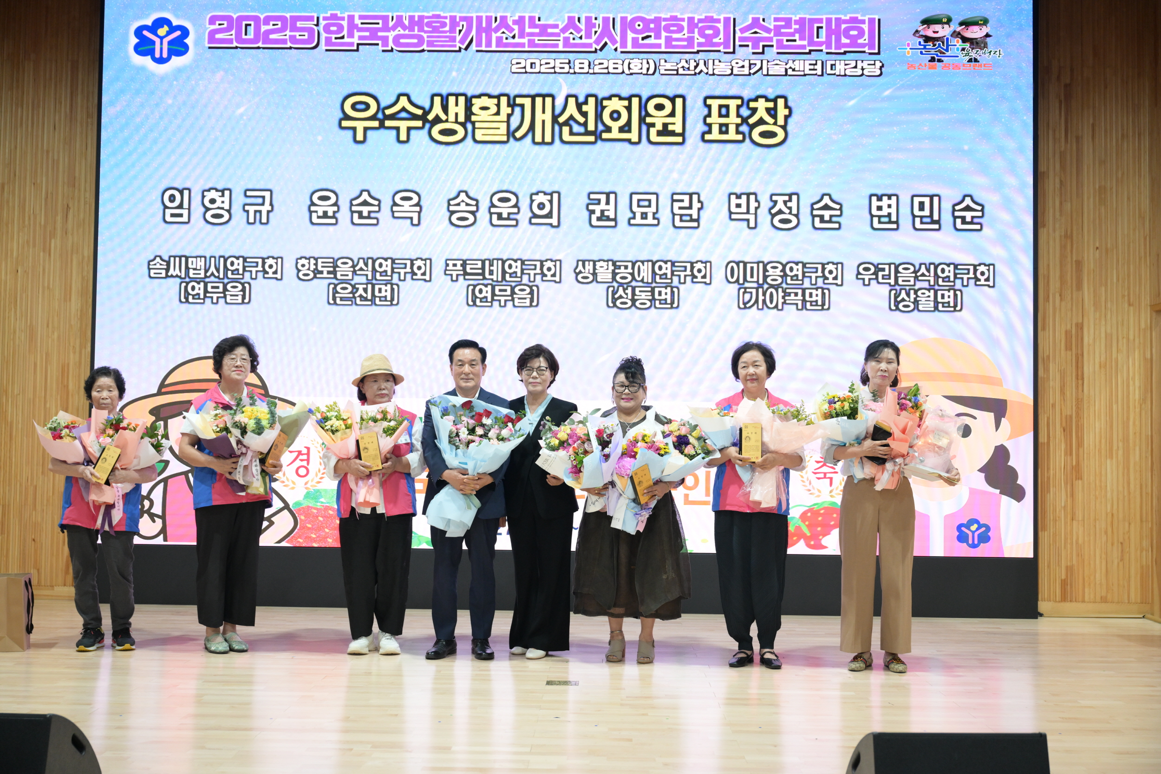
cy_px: 387
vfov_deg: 33.4
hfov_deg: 48.5
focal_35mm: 40
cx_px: 580
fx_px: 1290
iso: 2000
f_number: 3.2
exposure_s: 1/200
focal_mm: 40
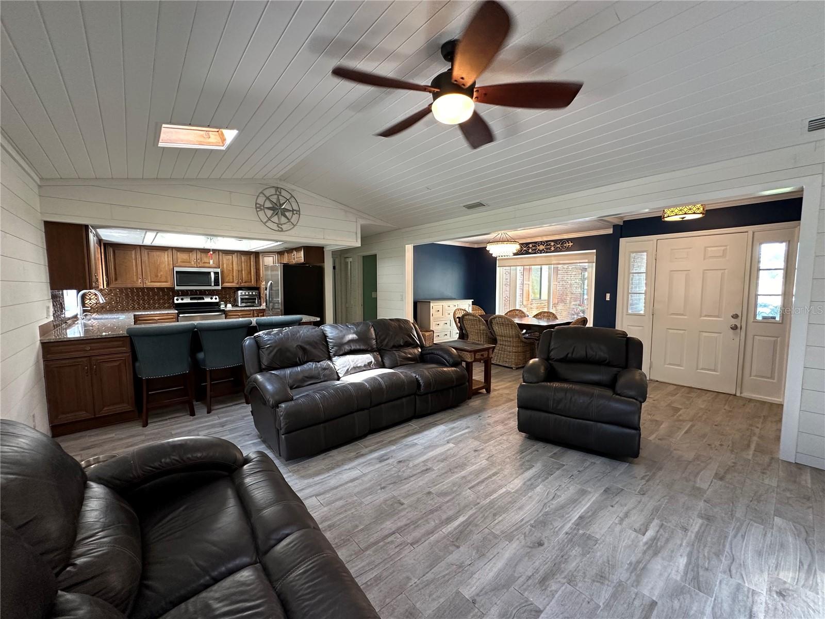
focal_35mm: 14
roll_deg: +0.2
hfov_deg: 102.1
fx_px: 334
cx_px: 412
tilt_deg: -4.1
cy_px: 310
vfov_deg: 85.7
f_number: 2.2
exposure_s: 1/60
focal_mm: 2.22
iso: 250
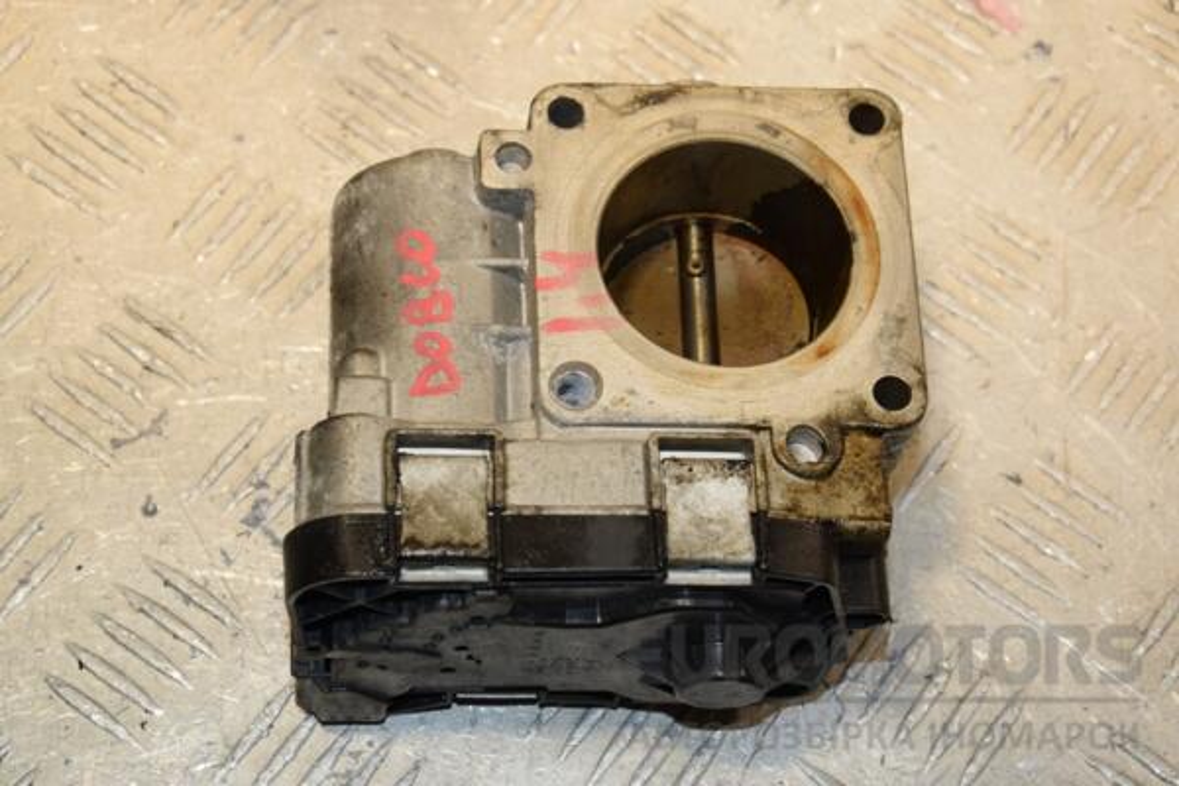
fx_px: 2849
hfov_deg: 23.4
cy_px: 393
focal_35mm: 87
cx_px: 590
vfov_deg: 15.7
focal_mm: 58
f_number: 8
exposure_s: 1/200
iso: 800
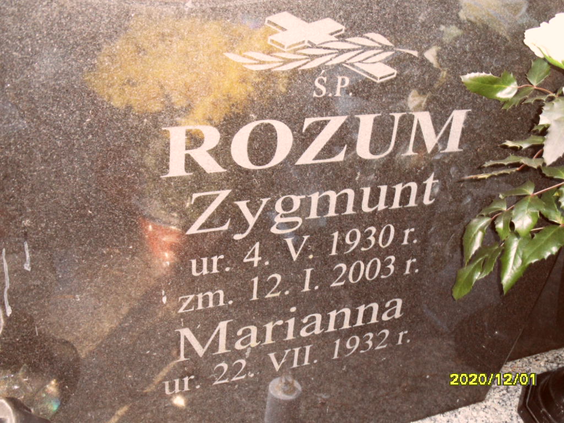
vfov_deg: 36.0
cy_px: 212
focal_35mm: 40
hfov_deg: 46.8
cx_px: 282
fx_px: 652
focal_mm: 6.5
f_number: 3.6
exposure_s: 1/45
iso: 200
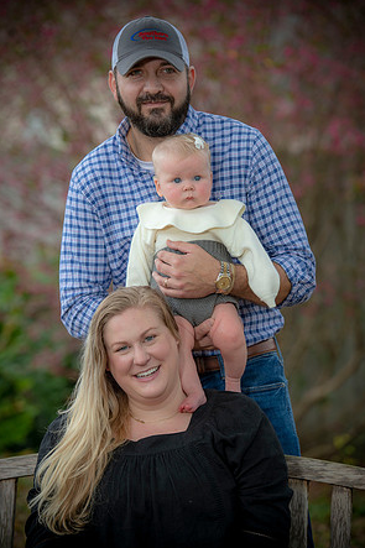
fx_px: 2161
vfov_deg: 14.5
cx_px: 181
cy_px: 271
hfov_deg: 9.7
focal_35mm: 142
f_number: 3.5
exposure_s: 1/200
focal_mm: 140
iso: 160
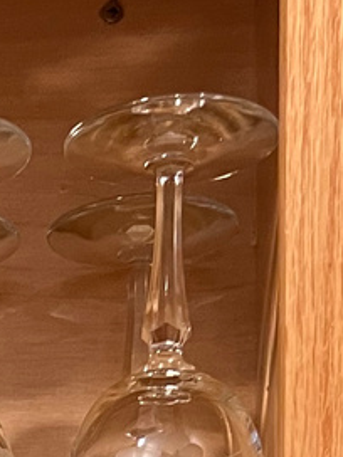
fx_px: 1942
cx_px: -335
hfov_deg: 9.5
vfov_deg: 12.3
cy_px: 825
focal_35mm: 147
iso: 250
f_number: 1.5
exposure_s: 1/60
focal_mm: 5.7
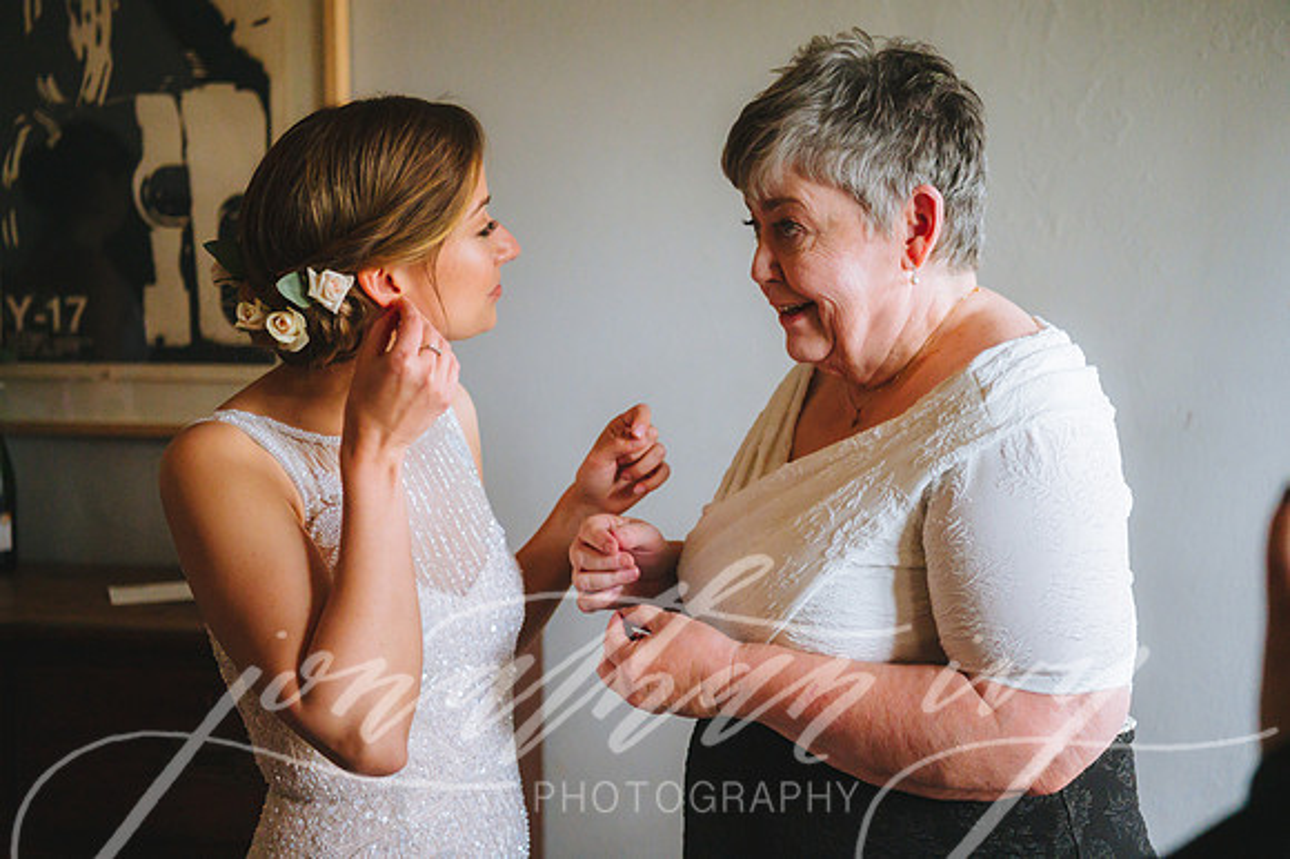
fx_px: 1862
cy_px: 430
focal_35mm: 52
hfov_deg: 38.2
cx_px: 645
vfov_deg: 26.0
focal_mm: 52
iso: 6400
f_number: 2.8
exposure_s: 1/1600
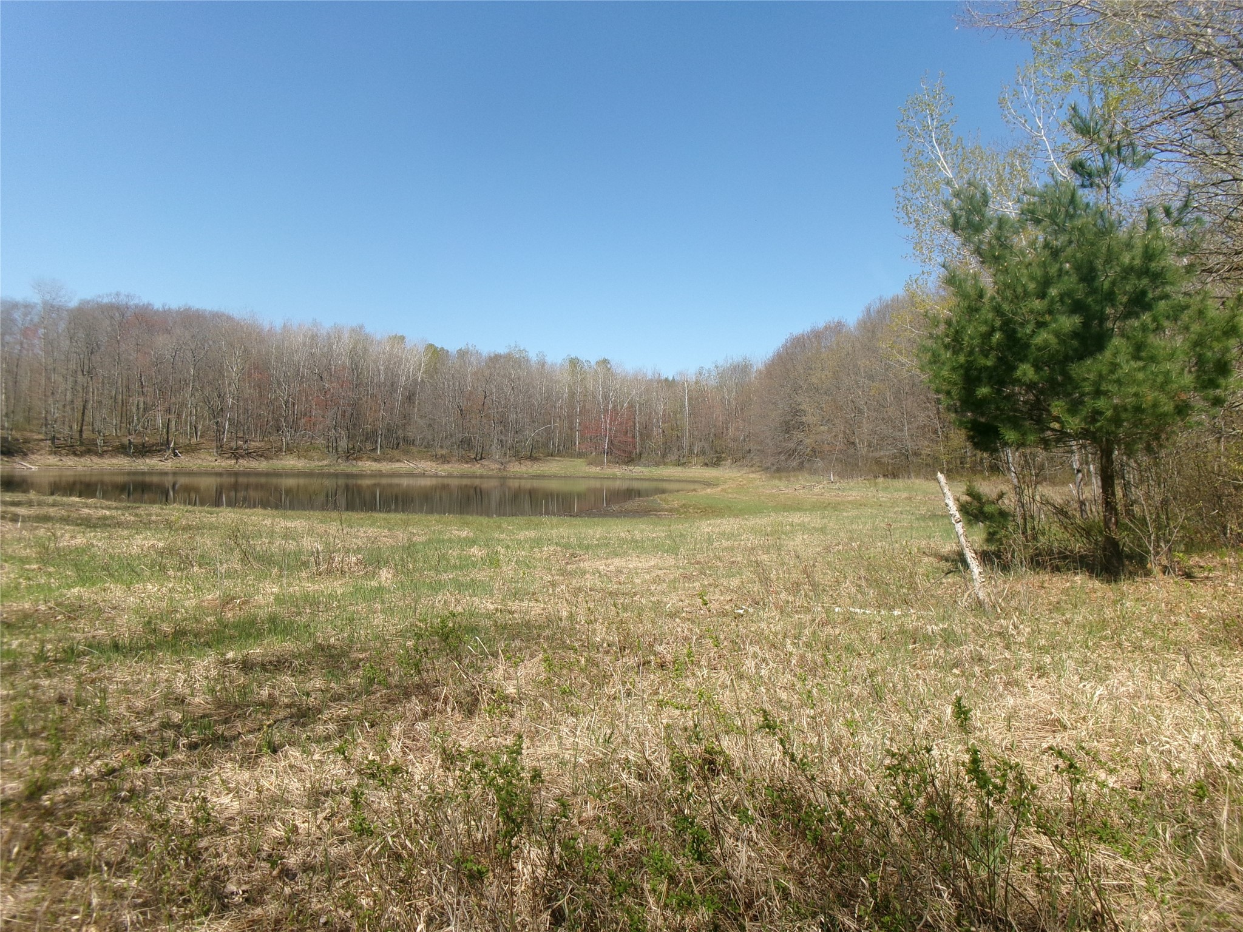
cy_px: 466
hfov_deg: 63.4
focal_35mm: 28
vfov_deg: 49.7
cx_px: 622
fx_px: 1005
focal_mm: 5.1
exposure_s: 1/105
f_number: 10.8
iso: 100
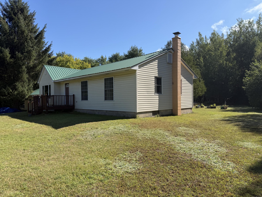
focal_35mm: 24
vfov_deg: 56.8
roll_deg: +0.7
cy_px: 98
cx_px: 131
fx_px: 182
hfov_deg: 71.6
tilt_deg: -1.0
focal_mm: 6.76
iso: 80
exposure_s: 1/3021
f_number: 1.78
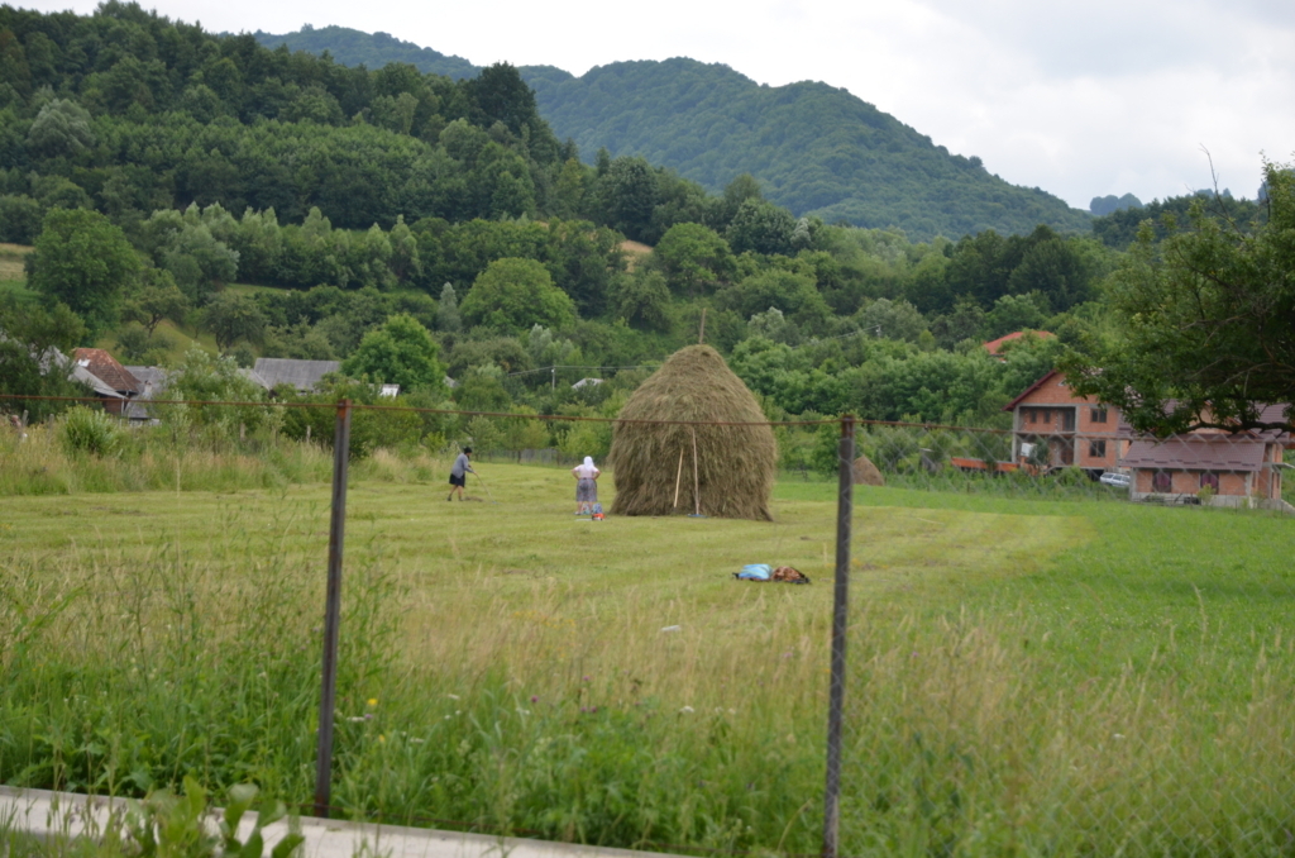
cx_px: 648
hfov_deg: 26.0
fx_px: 2800
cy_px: 429
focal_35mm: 78
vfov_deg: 17.4
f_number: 5
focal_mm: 52
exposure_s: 1/1000
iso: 450
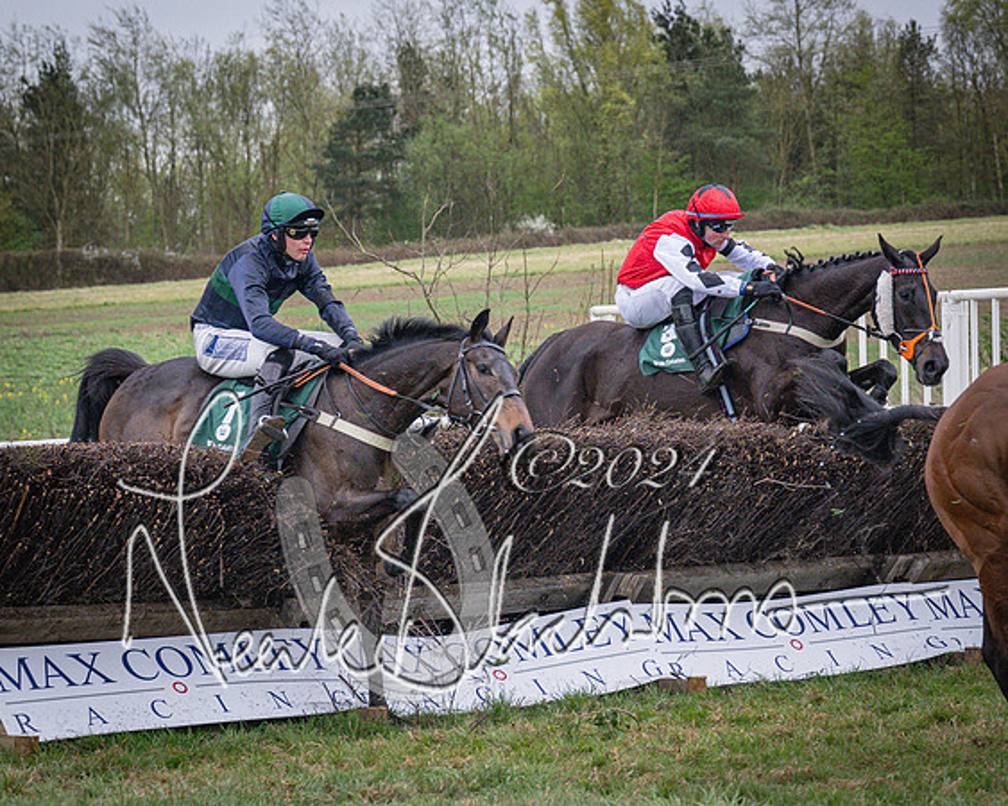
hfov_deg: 13.5
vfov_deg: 10.8
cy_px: 385
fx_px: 4250
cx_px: 701
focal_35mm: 143
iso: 1600
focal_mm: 70
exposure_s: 1/1000
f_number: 4
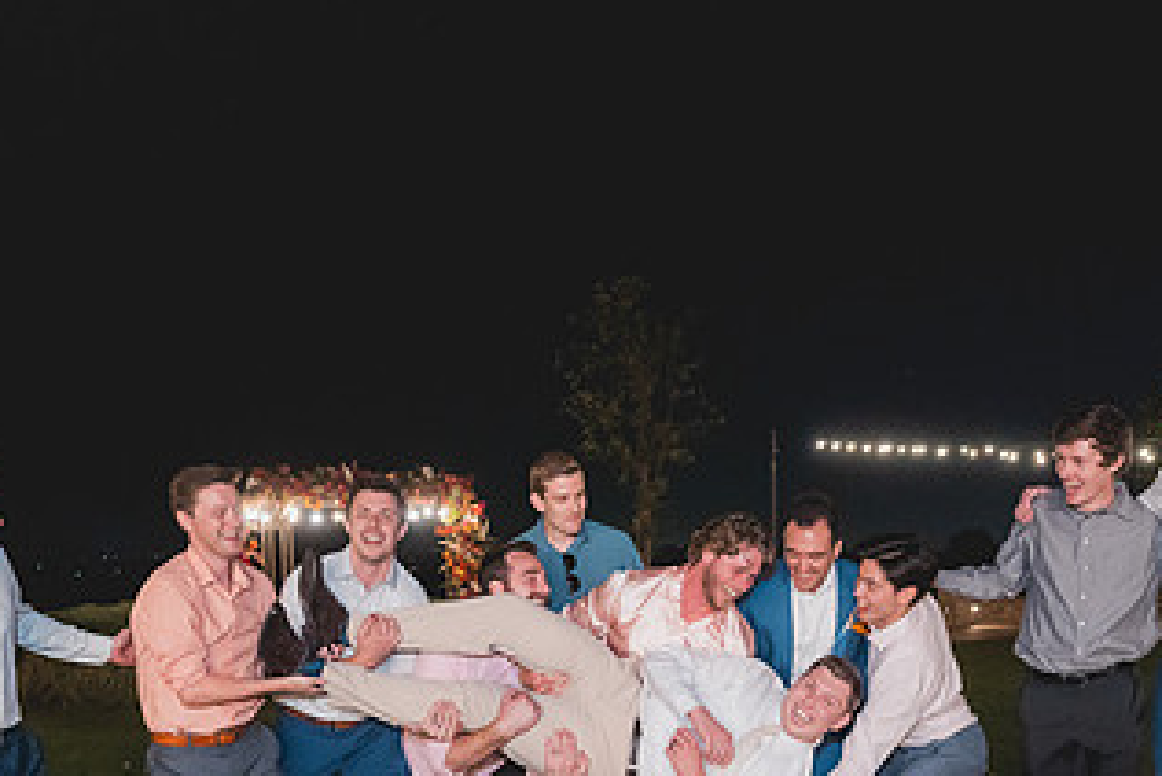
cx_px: 629
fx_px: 1066
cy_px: 664
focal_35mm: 33
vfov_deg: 37.9
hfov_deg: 57.1
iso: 3200
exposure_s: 1/80
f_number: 2.8
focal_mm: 18
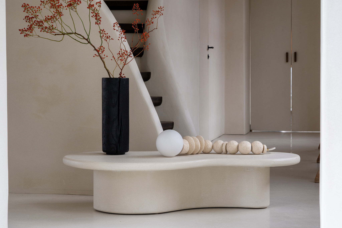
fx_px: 780
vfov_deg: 16.6
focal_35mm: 82
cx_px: 167
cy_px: 115
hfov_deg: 24.7
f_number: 10
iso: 100
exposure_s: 1/1.67
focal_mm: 78
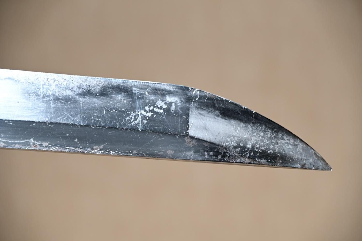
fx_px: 1418
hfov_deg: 14.6
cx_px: 181
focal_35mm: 141
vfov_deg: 9.7
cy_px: 120
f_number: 5.6
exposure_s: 1
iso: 100
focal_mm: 94
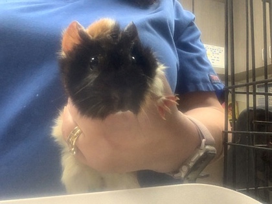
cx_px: 136
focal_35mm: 31
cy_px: 102
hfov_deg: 58.4
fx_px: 244
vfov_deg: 45.4
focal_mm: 2.15
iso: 400
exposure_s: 1/60
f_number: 2.4
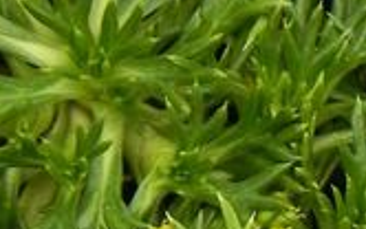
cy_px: 280
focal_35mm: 941
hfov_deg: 2.2
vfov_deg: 1.4
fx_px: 9393
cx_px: 377
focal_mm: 32.7
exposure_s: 1/160
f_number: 5
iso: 160
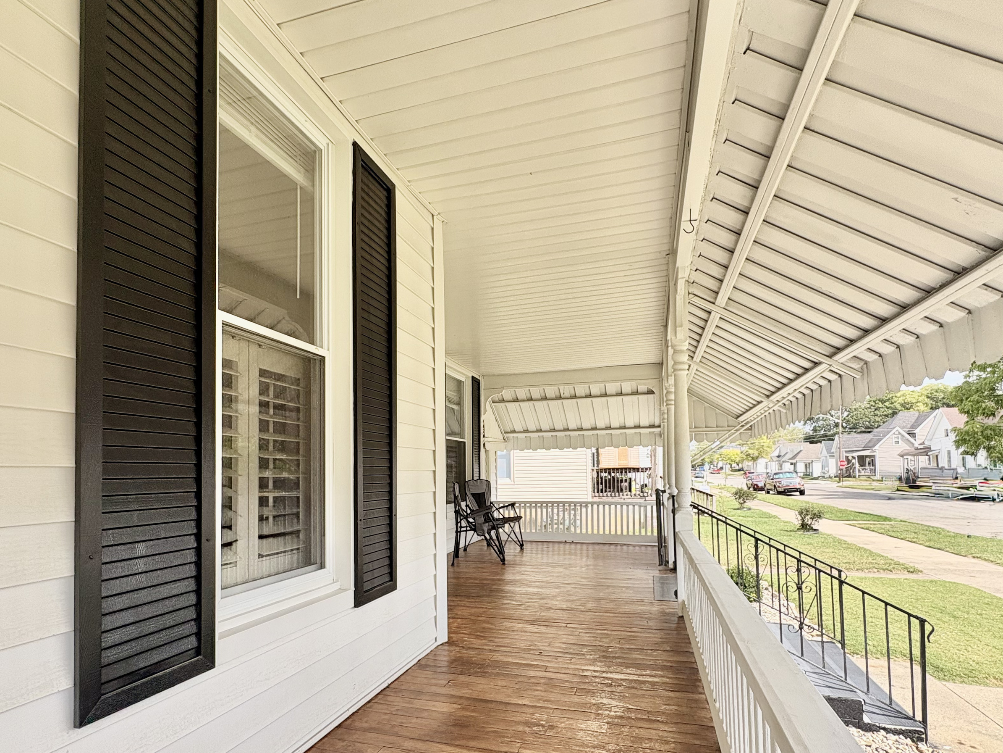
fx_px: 522
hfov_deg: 87.8
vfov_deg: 70.8
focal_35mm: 18
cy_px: 456
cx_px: 500
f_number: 2.2
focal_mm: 2.22
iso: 40
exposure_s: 1/596
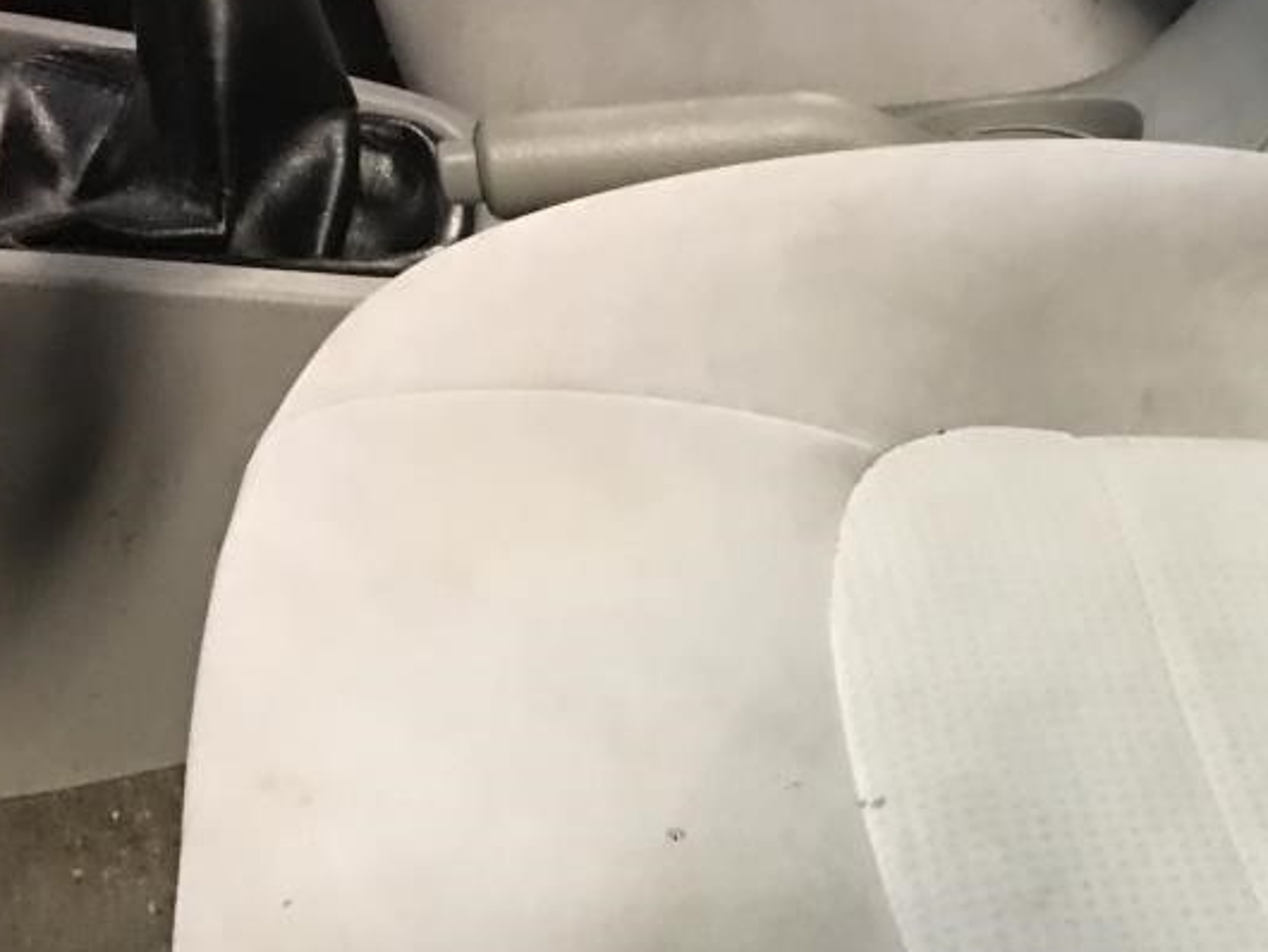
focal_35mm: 70
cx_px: 1199
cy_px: 1000
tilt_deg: -45.6
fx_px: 2565
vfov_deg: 20.2
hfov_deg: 26.6
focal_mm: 4.15
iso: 100
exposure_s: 1/10
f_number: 2.2
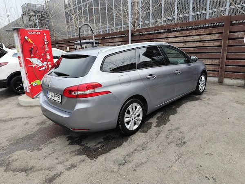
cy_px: 92
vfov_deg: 58.9
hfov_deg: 73.9
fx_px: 163
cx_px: 122
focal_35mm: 23
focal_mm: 6.14
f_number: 1.65
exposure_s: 1/292
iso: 50
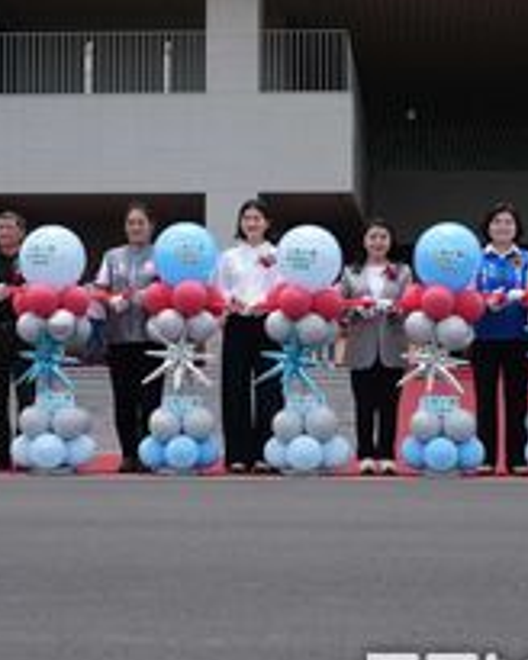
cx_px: 309
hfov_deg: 20.4
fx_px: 1465
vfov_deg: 25.4
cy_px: 317
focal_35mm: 75
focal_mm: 41
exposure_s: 1/1600
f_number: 5
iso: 250
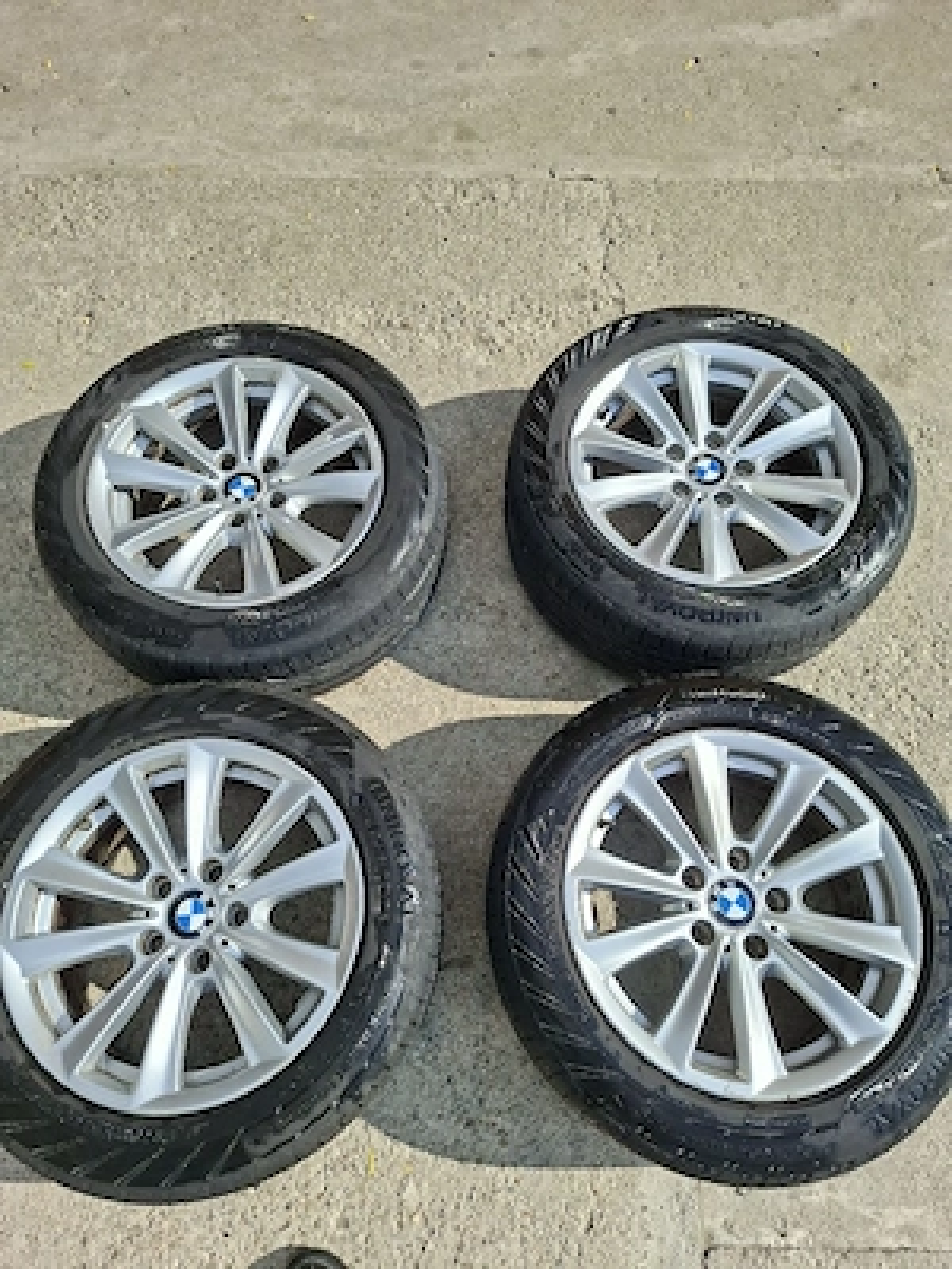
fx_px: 843
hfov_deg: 58.9
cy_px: 634
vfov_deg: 73.9
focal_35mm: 23
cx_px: 476
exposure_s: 1/3333
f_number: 1.8
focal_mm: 5.54
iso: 50
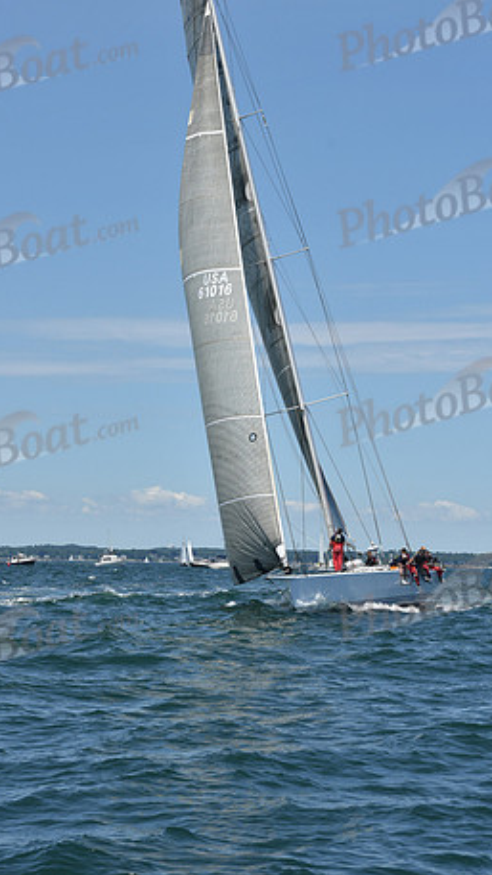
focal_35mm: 93
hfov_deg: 13.0
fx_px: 2157
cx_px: 238
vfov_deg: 22.9
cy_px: 325
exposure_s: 1/1000
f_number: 9
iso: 250
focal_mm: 70
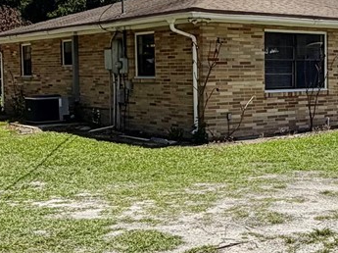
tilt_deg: -3.9
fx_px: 634
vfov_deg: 22.5
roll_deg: +0.1
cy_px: 110
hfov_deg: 28.8
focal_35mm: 65
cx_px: 295
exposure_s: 1/1339
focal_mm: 2.22
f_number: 2.2
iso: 20
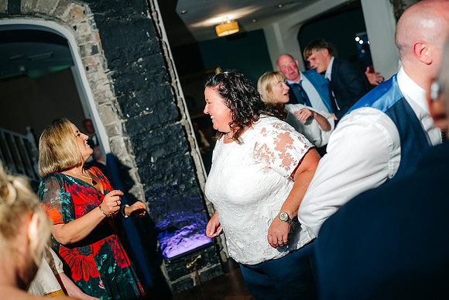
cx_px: 224
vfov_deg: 37.9
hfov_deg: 54.4
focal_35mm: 35
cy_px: 150
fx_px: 437
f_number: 2.2
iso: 400
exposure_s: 1/200
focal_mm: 35
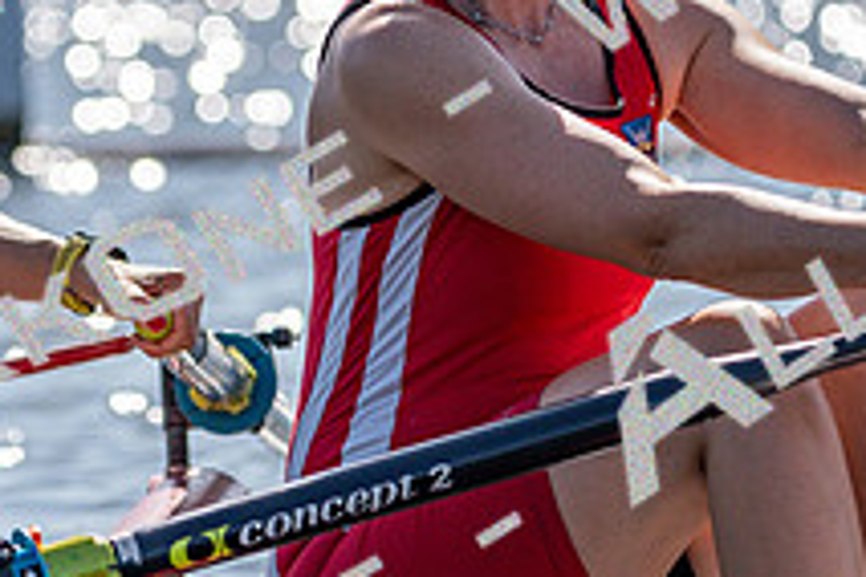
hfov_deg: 3.8
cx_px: 260
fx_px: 13085
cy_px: 120
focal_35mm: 544
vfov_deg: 2.5
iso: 250
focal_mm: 200
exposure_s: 1/2000
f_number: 5.6
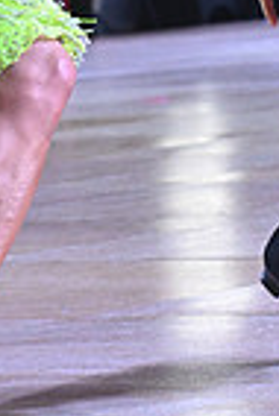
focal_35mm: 416
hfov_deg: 3.3
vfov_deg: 4.9
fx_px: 4824
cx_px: 90
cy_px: -167
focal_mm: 102
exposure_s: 1/400
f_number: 7.1
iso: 4000
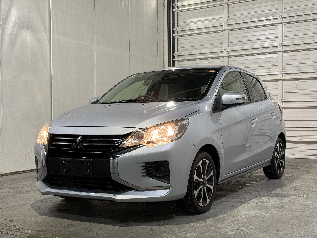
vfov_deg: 30.3
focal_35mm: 48
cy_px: 119
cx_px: 158
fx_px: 440
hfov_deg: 39.7
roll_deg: -0.3
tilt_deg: -0.2
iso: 80
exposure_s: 1/60
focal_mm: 6.76
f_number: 1.78
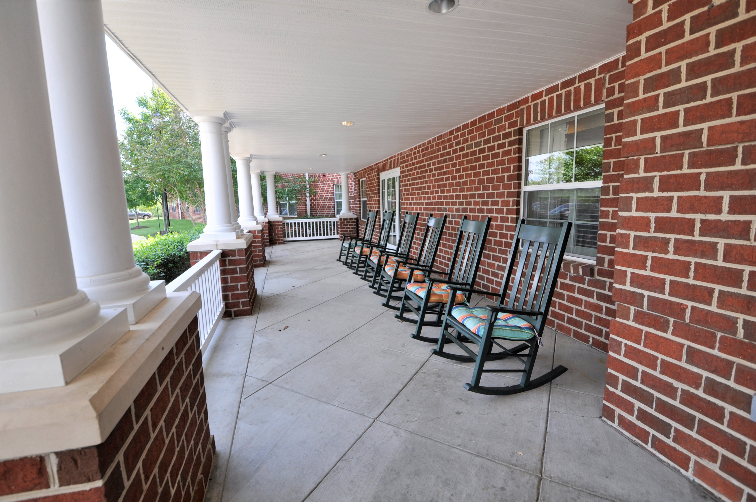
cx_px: 378
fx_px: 315
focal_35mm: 15
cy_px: 251
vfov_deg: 77.2
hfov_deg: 100.5
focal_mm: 10
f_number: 5.6
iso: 220
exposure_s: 1/125
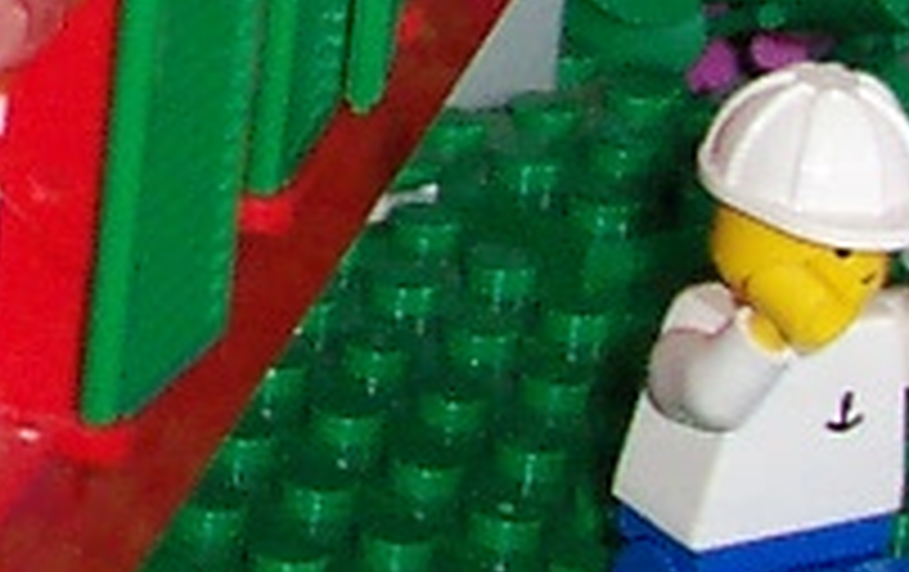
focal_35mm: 289
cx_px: -1251
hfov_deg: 6.9
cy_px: -766
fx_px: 7171
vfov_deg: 4.5
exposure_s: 1/60
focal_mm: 7
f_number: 3
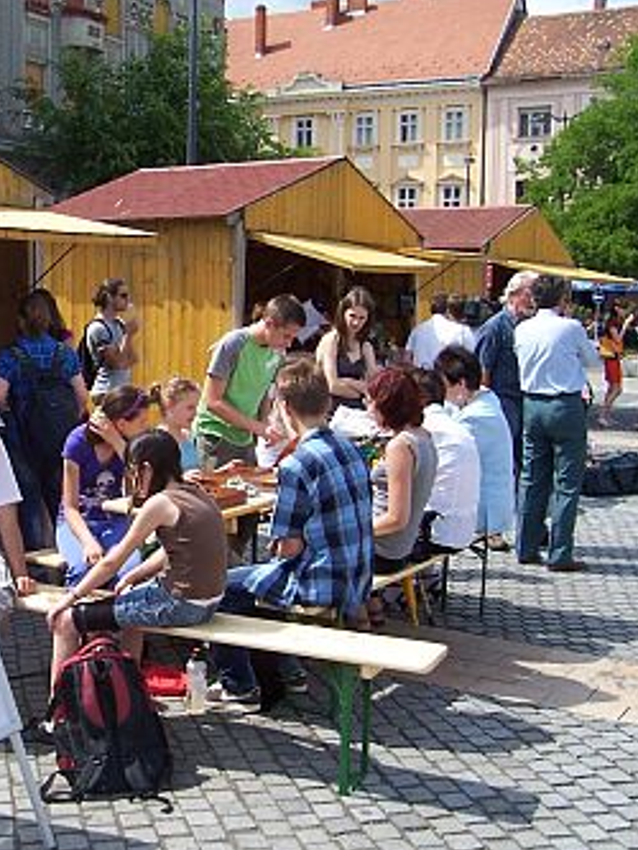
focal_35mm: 46
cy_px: 424
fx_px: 1130
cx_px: 94
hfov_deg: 30.5
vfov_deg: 41.2
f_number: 5.6
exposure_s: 1/350
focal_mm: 5.6
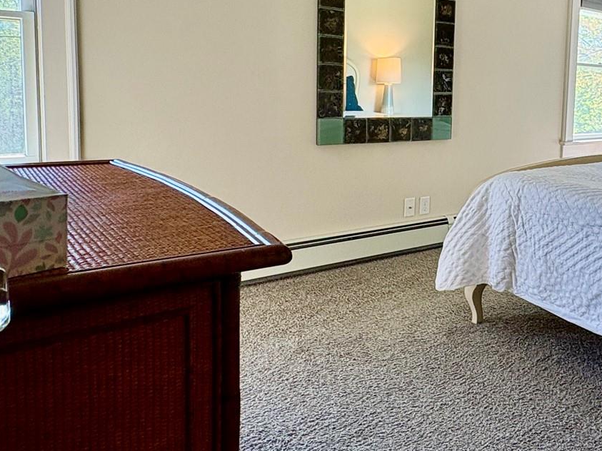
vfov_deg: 41.0
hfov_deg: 48.7
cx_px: 532
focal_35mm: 34
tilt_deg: -4.5
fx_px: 591
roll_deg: -2.5
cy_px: 133
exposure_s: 1/120
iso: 80
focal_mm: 2.22
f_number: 2.2
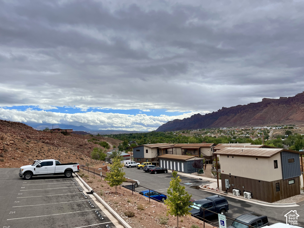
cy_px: 114
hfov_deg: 67.3
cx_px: 152
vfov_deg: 53.1
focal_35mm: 26
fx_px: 228
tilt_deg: +5.9
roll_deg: +1.9
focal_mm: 5.1
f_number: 1.6
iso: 50
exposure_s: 1/3745
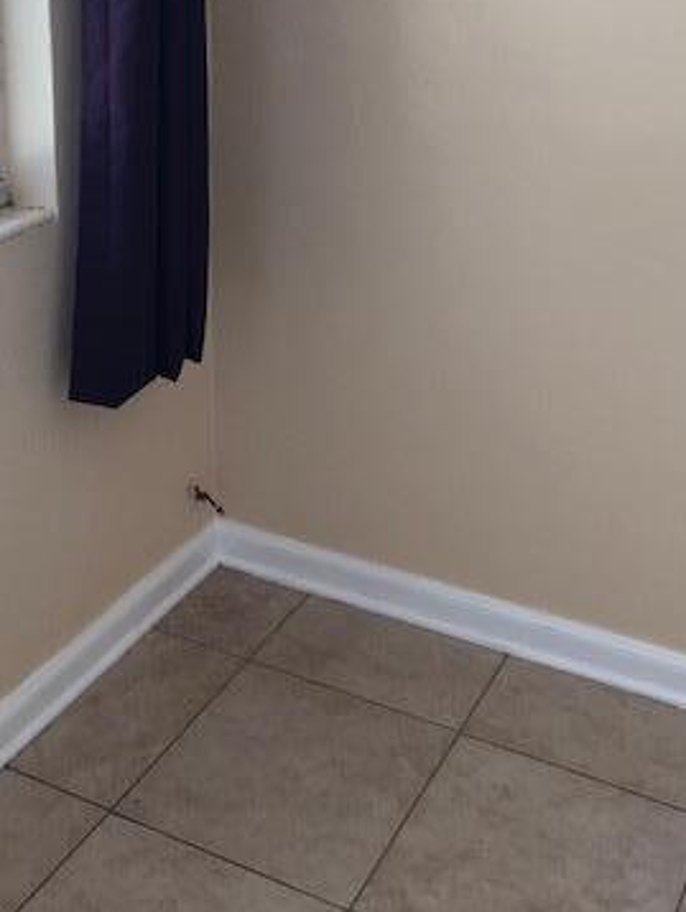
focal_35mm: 50
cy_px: 104
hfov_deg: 29.1
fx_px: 1320
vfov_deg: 36.0
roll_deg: -0.2
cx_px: 347
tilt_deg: -12.3
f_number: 1.8
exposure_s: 1/30
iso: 25
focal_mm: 3.99
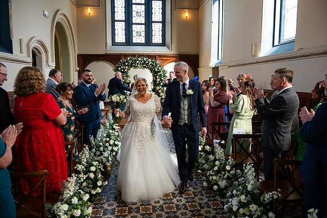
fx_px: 218
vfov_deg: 53.2
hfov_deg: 73.7
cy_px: 109
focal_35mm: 24
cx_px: 164
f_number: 3.5
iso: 500
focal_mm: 24
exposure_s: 1/160
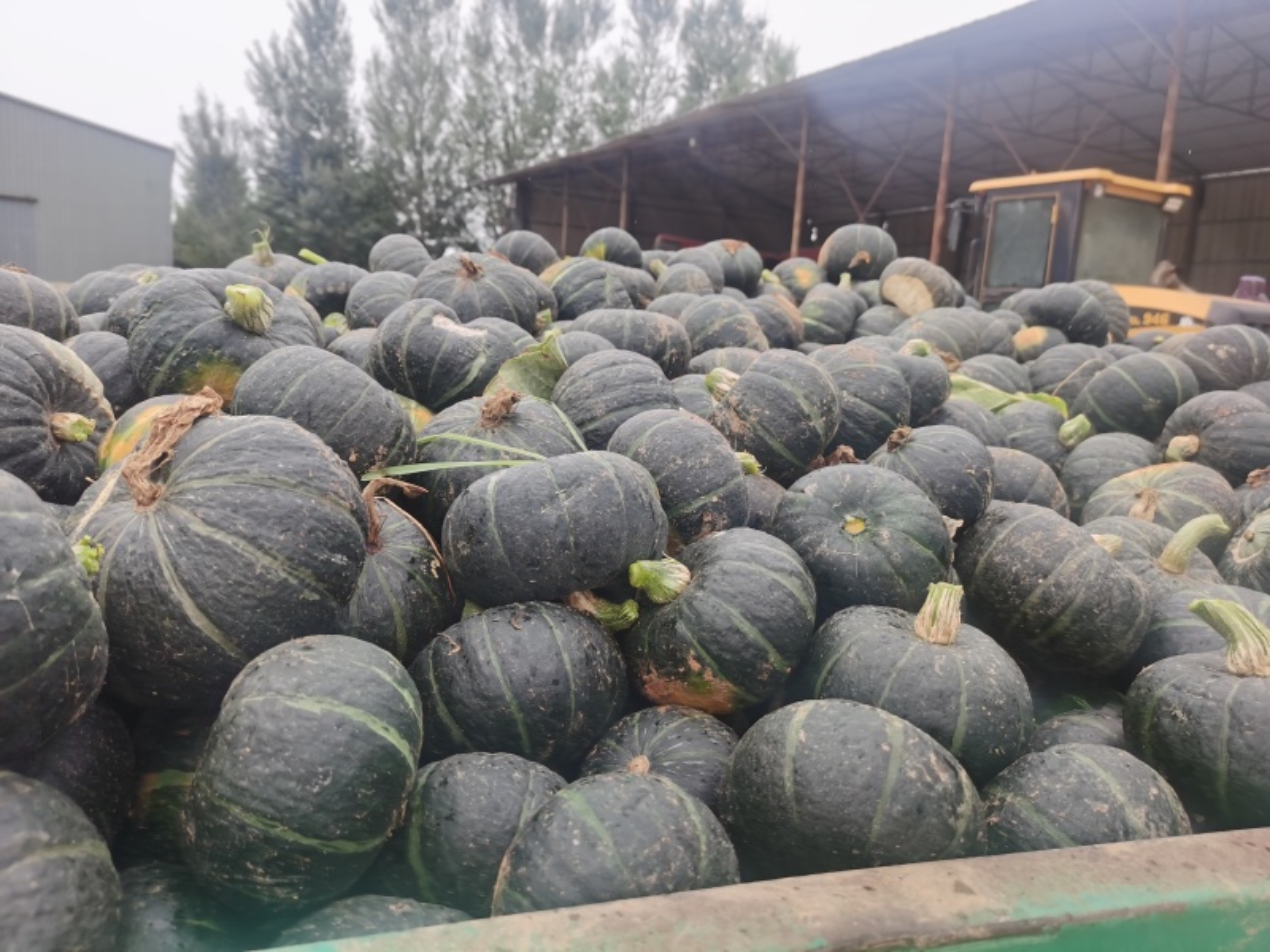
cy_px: 476
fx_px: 991
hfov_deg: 65.3
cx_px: 635
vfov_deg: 51.4
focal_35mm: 27
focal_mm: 5.58
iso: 50
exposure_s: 1/961
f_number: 1.8
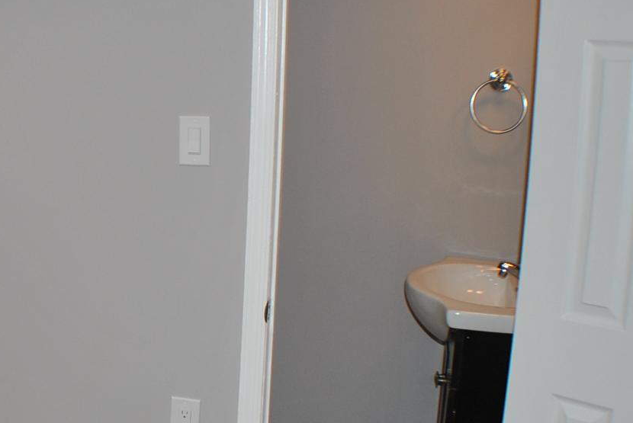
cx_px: 59
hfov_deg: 25.5
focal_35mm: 77
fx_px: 1355
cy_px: 258
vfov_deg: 17.7
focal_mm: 22
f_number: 3.8
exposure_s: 1/60
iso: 200
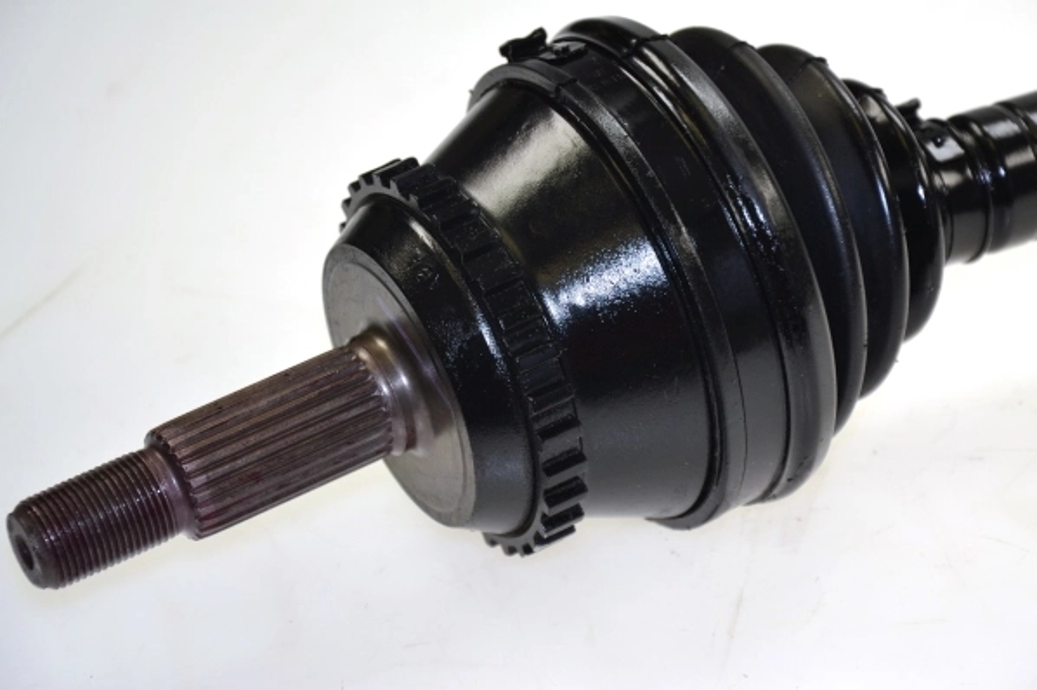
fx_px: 4534
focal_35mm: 158
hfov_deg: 13.0
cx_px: 518
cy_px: 345
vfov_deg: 8.7
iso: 125
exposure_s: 1/125
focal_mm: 105
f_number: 5.6
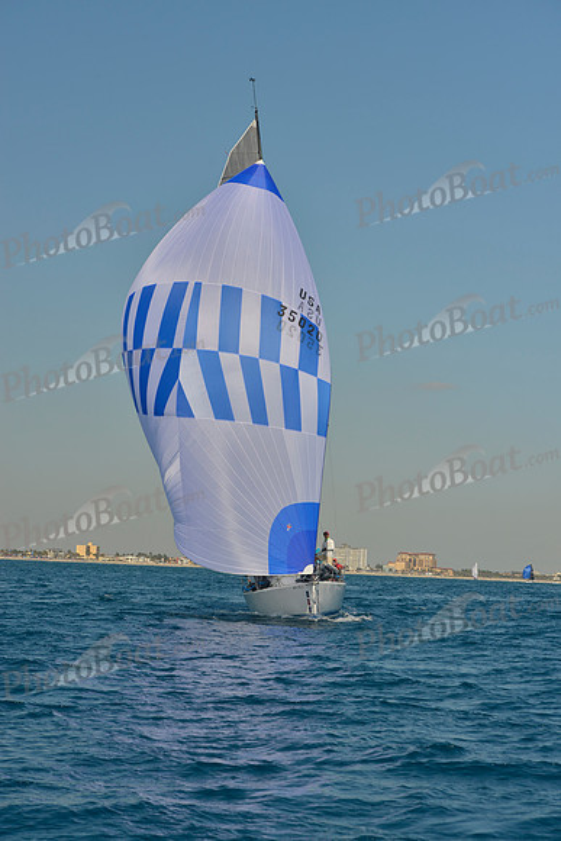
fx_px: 2009
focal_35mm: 86
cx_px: 280
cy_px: 420
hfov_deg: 15.9
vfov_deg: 23.6
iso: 200
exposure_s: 1/640
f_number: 8
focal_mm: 86
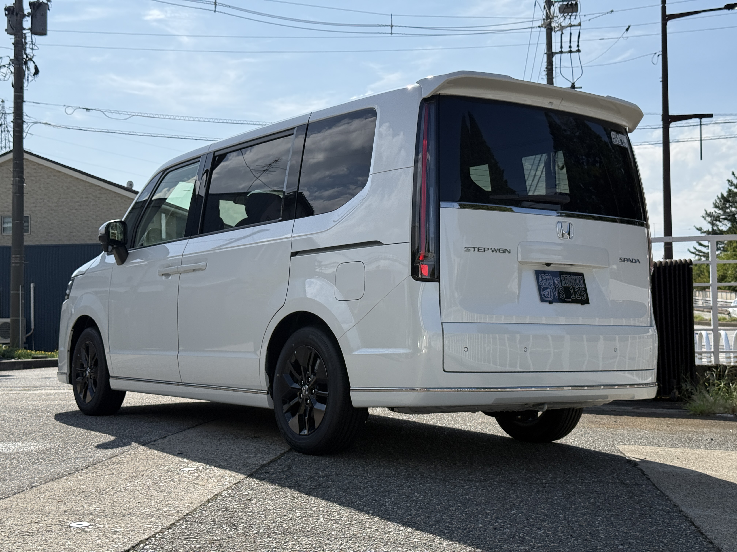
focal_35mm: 48
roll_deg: +0.9
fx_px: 1022
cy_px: 276
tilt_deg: +2.7
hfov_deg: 39.7
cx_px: 368
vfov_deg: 30.3
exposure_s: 1/7874
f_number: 1.78
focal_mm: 6.76
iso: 100
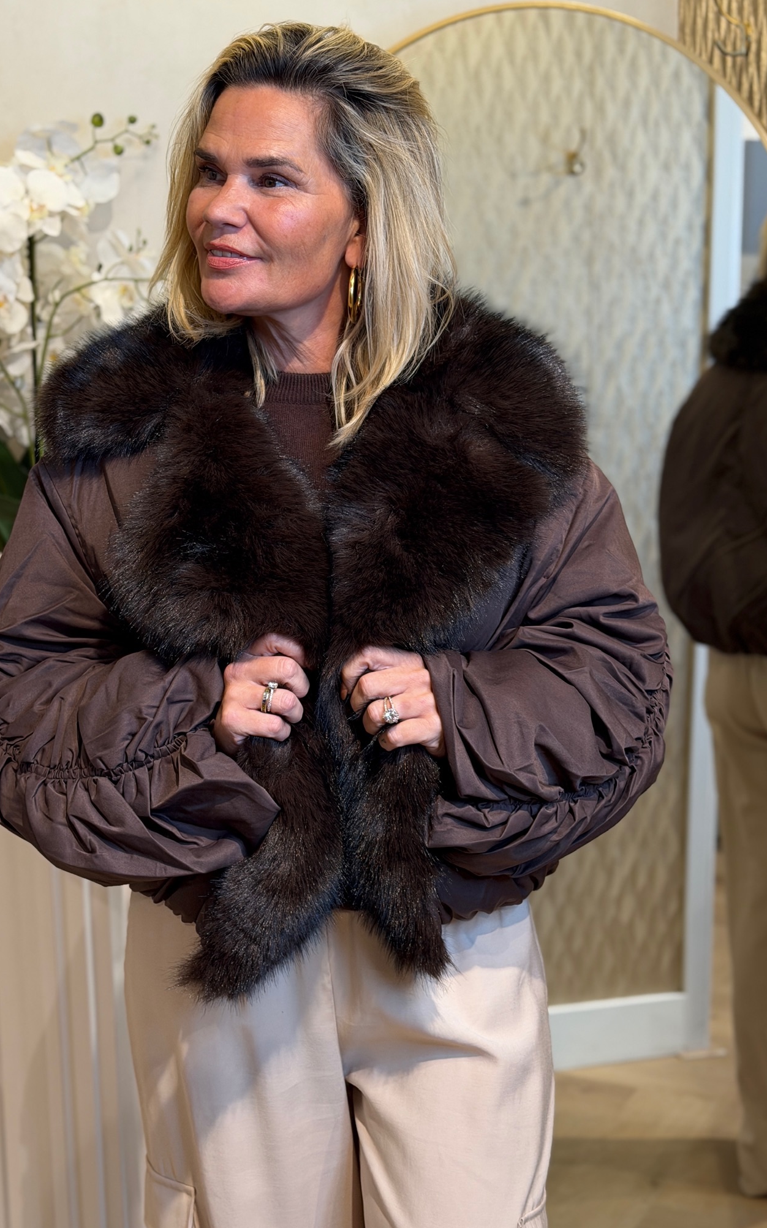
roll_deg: +1.4
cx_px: 340
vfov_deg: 38.9
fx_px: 1740
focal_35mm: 52
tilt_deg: -10.7
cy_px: 623
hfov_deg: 24.8
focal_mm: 6.76
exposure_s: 1/100
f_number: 1.78
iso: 50
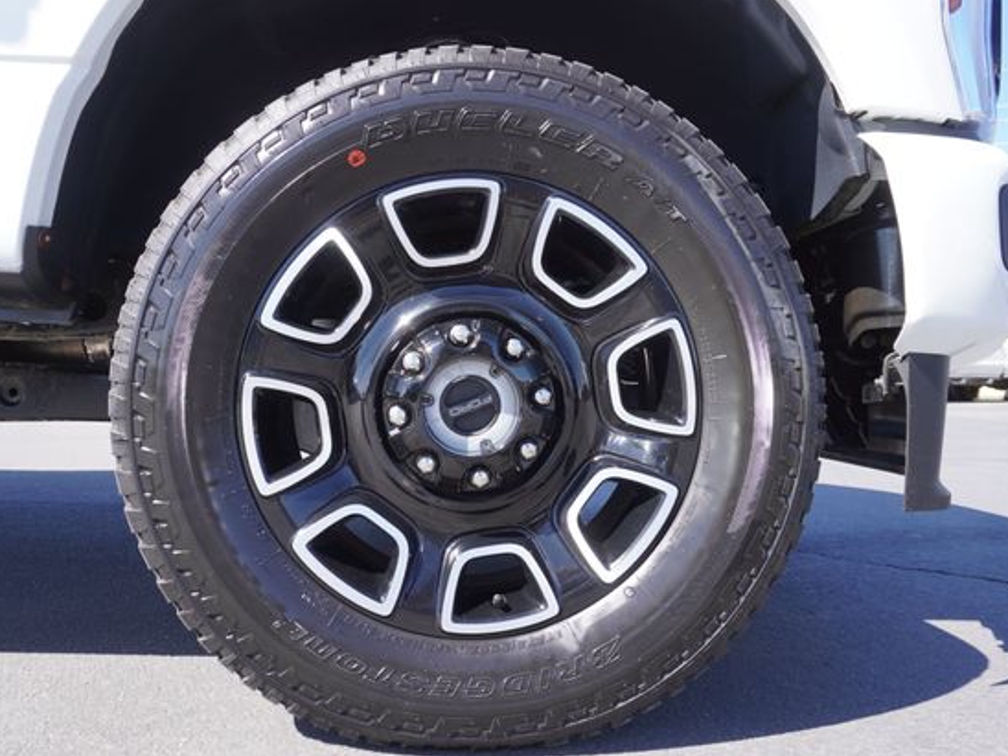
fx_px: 786
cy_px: 386
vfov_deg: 51.4
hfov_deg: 65.2
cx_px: 462
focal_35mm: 27
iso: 100
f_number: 5.6
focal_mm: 16
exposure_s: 1/125
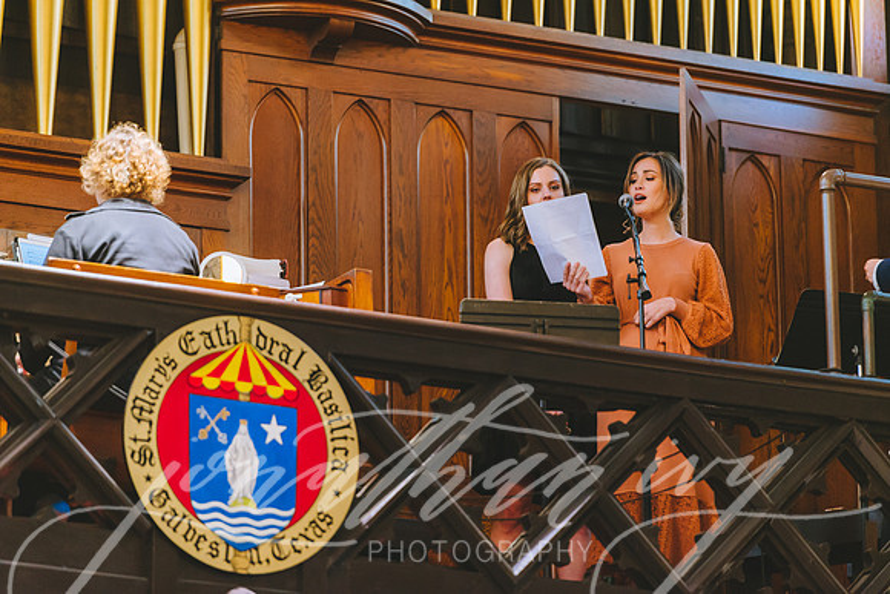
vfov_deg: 6.9
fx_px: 4945
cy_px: 297
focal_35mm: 200
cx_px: 445
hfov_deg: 10.3
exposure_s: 1/160
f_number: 2.8
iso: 3200
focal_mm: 200
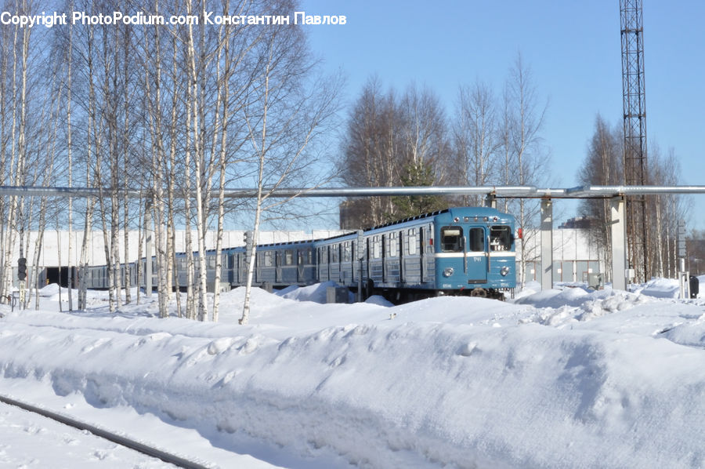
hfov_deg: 24.6
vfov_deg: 16.5
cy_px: 234
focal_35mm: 82
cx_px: 352
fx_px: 1614
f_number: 36
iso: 1000
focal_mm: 55
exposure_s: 1/160
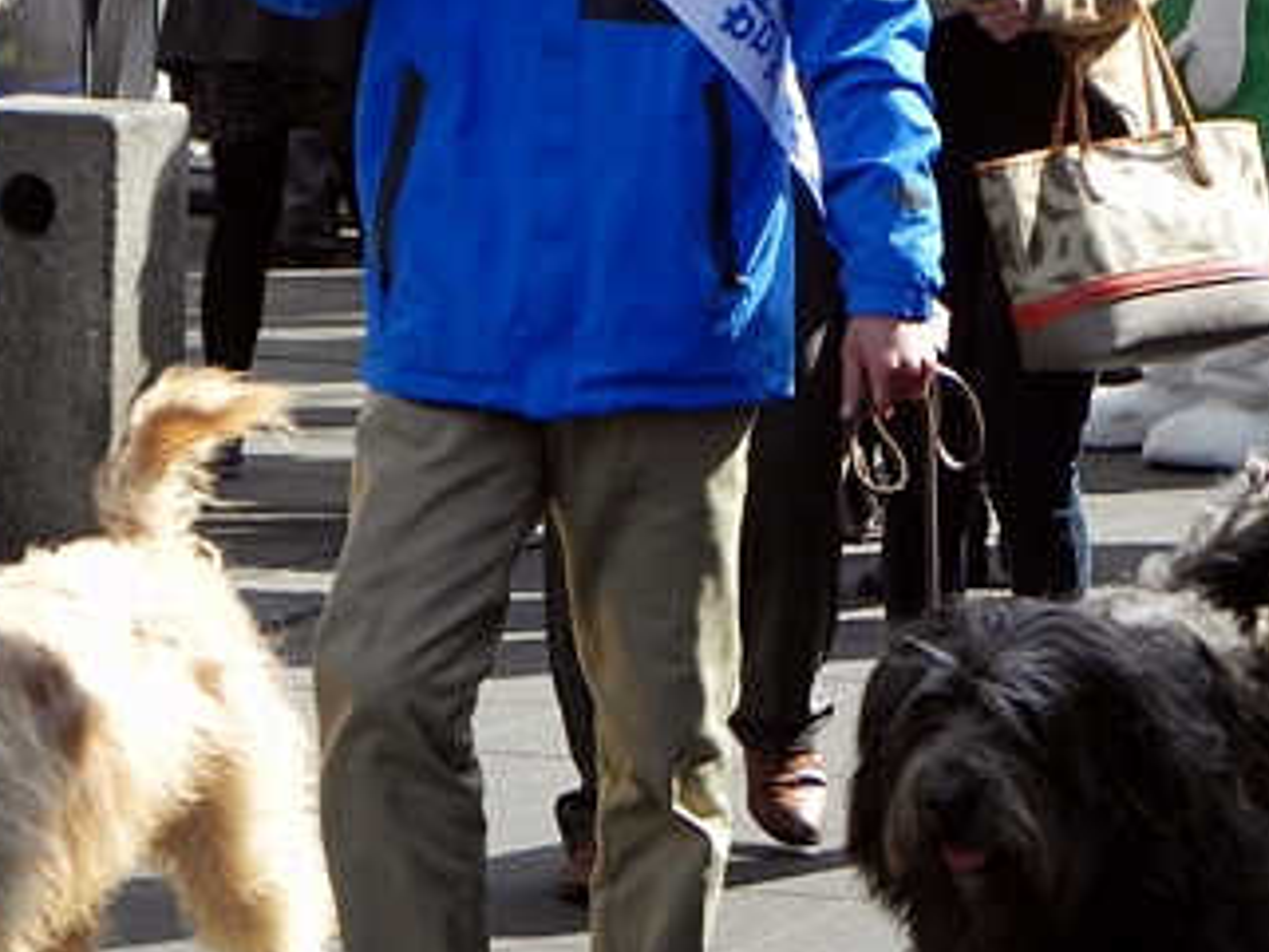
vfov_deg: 7.7
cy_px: 294
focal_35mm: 193
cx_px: 538
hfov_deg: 10.2
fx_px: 7078
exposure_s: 1/212
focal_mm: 18.8
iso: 160
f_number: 5
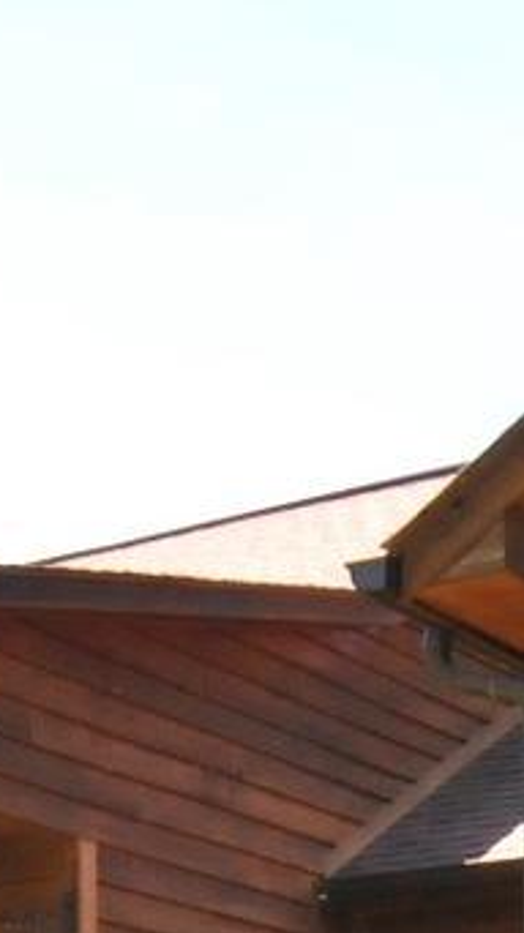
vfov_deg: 20.8
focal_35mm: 94
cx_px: 221
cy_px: 1198
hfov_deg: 12.9
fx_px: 2325
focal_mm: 10
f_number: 8
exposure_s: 1/320
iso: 800
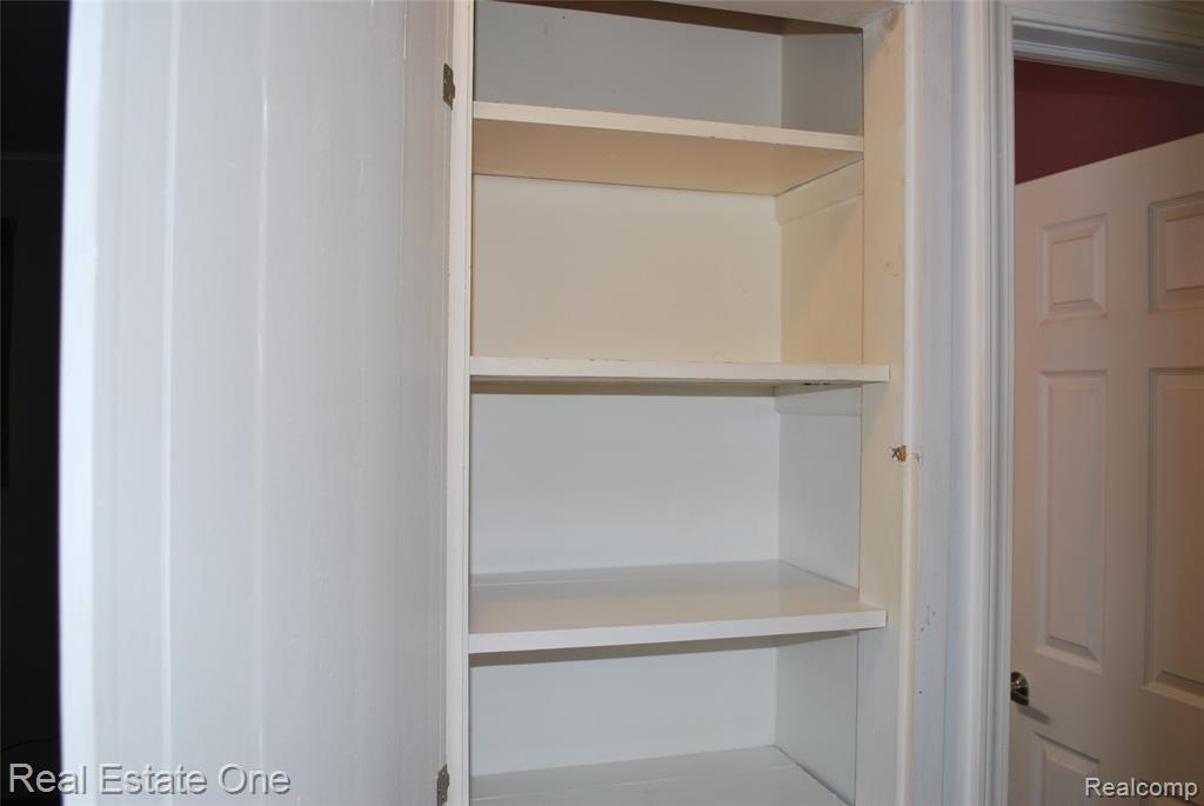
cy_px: 403
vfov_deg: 43.7
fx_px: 1004
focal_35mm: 30
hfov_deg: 61.9
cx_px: 602
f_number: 3.8
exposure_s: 1/60
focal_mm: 20
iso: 200
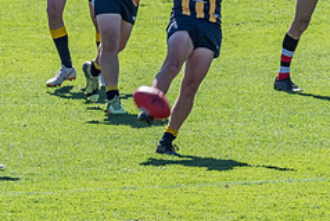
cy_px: 79
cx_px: 195
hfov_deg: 1.6
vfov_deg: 1.1
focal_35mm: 1273
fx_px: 11676
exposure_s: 1/640
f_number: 14
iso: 800
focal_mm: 320
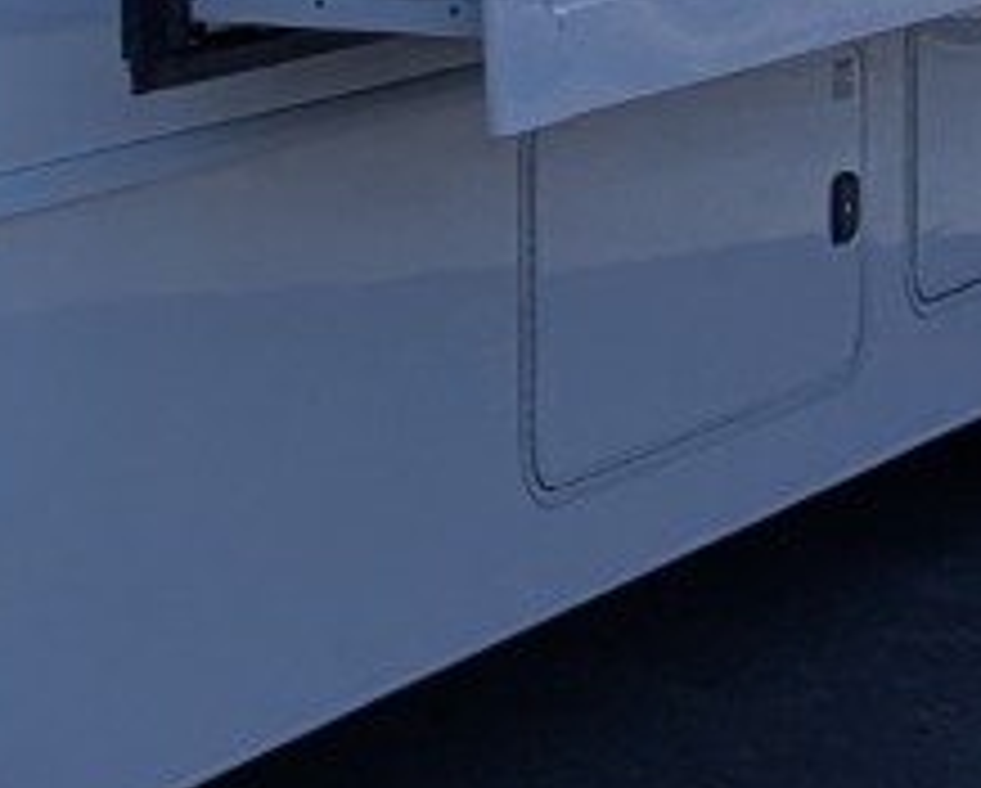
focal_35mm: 150
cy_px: -257
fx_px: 4361
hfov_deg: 12.3
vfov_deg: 10.1
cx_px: -448
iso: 49
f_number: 1.85
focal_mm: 6.81
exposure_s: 1/4348
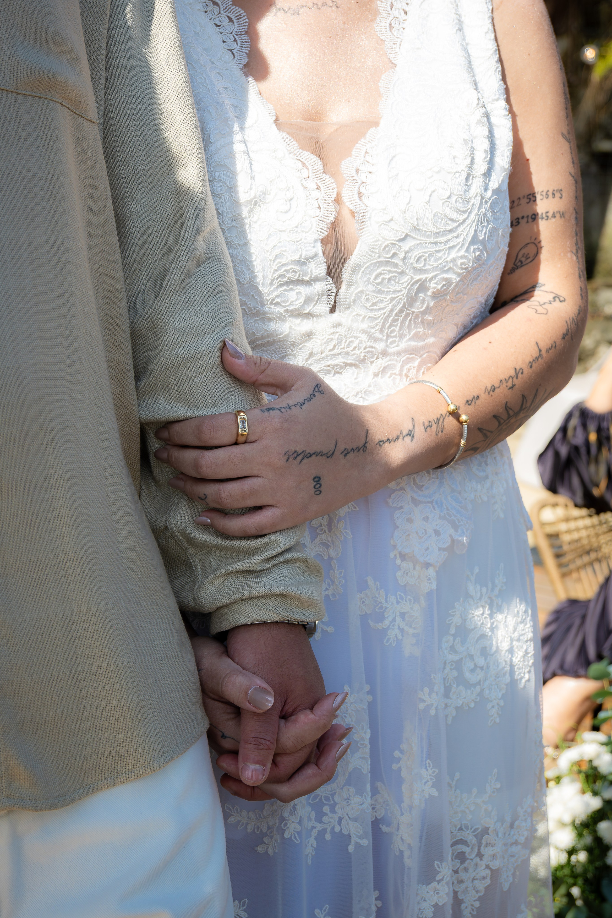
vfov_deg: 27.0
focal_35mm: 75
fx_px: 1912
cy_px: 459
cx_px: 306
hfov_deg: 18.2
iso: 160
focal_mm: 50
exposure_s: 1/400
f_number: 6.3
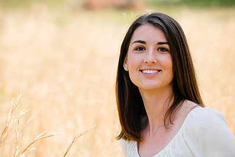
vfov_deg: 2.9
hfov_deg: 4.3
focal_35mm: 484
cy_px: 92
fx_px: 3165
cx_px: 115
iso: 250
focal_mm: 220
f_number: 8
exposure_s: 1/250
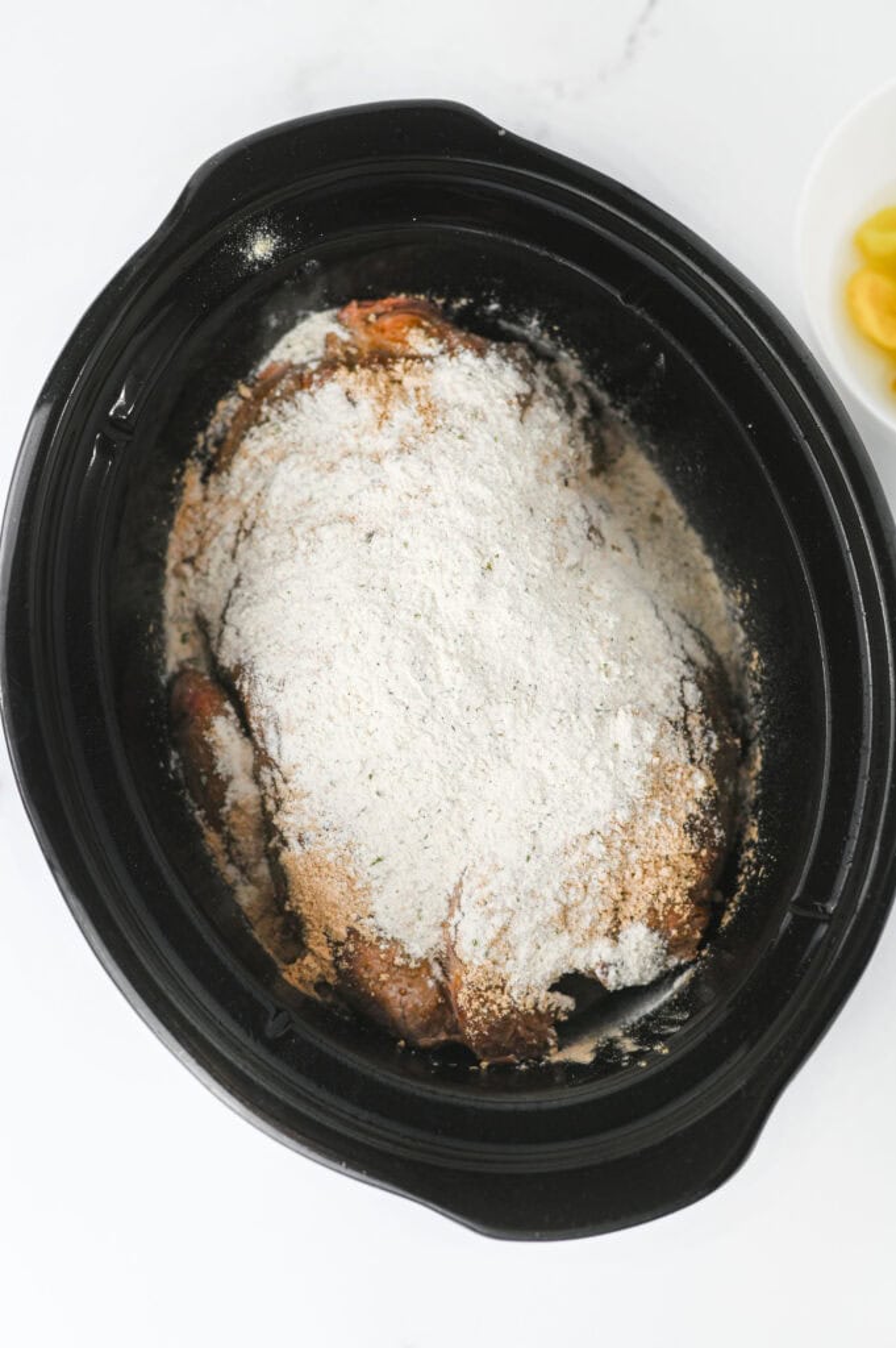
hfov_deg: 26.9
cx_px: 448
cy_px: 674
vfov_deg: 39.6
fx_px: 1870
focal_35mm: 50
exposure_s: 1/125
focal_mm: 50
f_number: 4
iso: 220
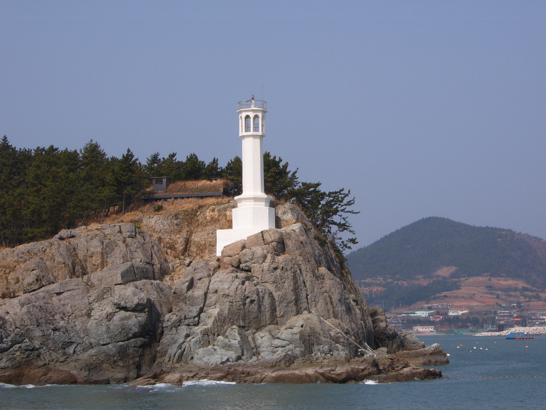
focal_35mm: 85
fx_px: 1341
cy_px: 205
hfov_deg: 23.0
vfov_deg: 17.4
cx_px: 273
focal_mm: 14.2
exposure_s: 1/250
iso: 63
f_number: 8.8
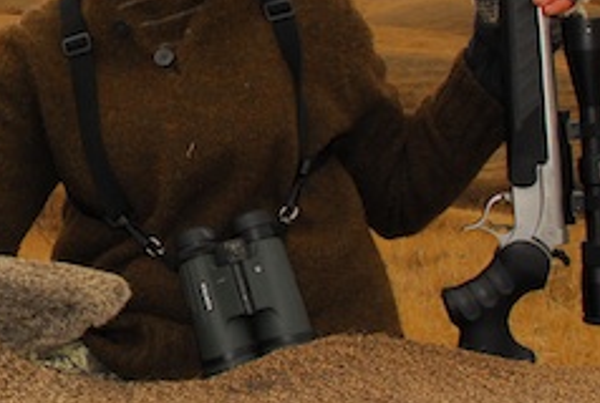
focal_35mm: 68
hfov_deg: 27.8
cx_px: -5
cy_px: 86
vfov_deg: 19.9
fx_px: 1136
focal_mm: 18
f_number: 10
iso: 400
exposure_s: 1/250
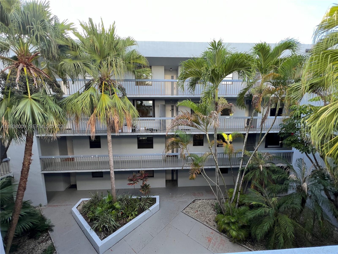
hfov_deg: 106.2
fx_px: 127
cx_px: 169
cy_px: 127
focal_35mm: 13
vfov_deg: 89.9
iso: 50
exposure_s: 1/99
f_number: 1.8
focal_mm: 1.57
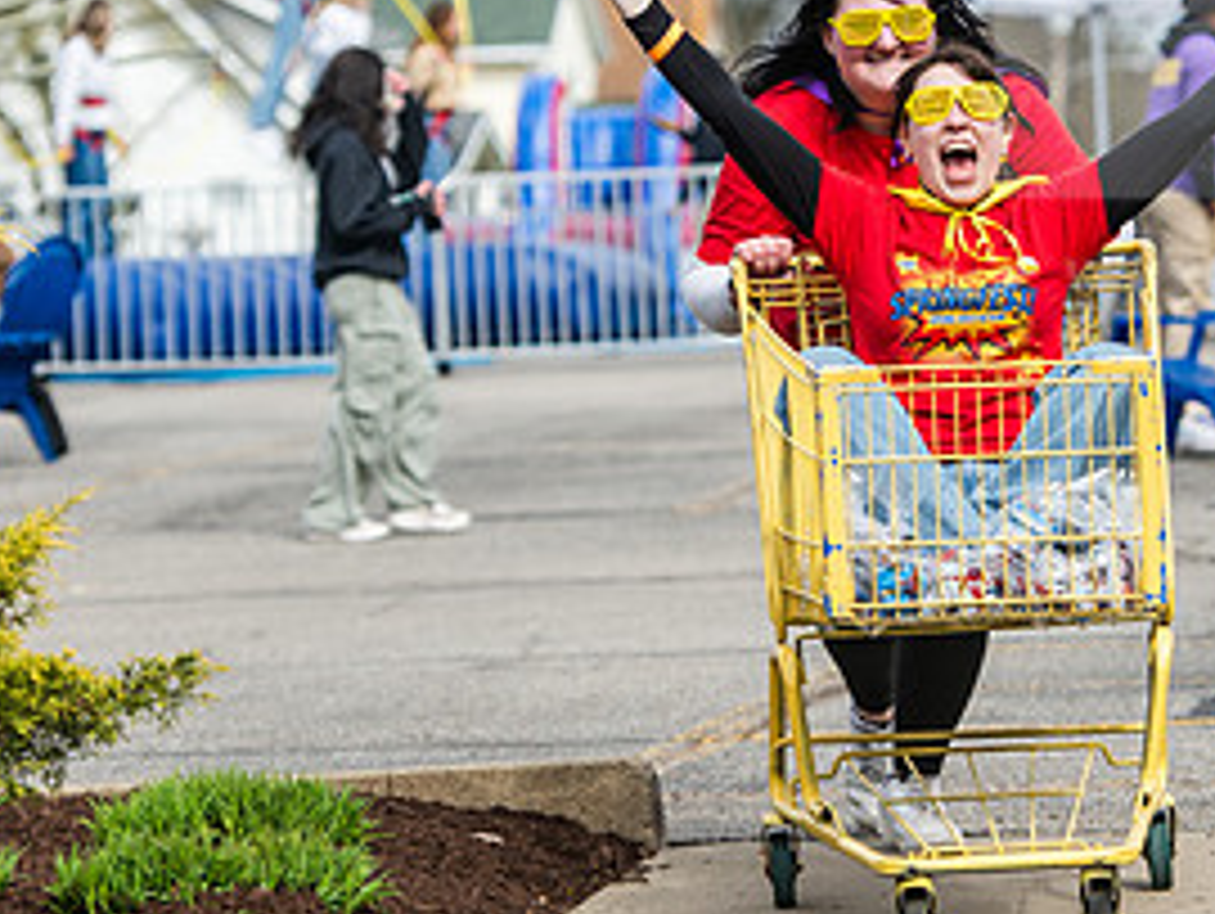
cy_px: 367
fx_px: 8115
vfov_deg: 6.4
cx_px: 860
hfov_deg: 8.6
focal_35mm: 231
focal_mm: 112
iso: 100
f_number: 3.5
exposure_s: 1/800
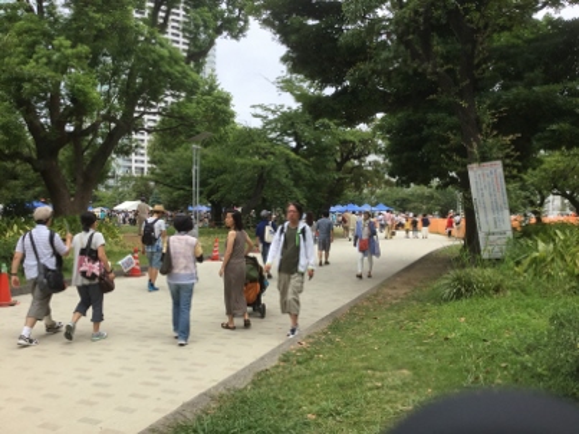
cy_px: 217
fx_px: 518
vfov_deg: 45.4
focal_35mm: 31
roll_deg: -0.3
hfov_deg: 58.4
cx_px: 290
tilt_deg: +0.6
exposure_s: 1/947
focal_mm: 3.3
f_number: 2.4
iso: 25
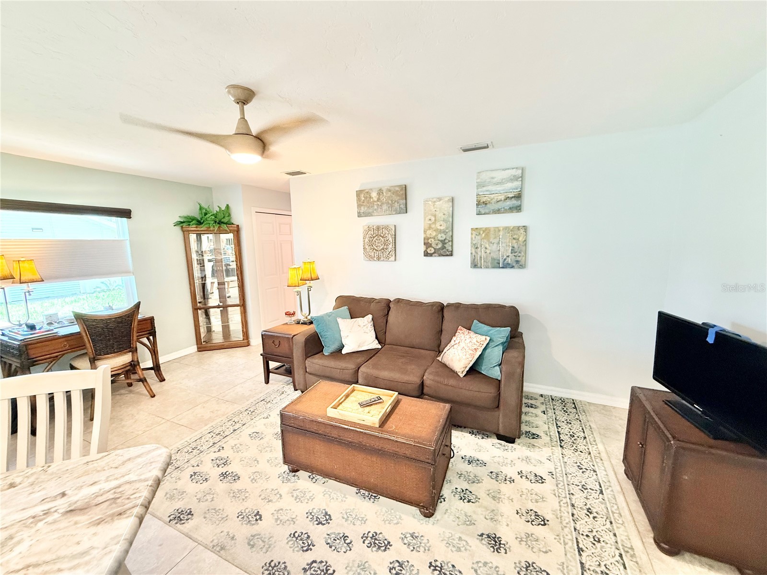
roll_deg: +1.0
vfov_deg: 85.7
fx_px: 310
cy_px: 288
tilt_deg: -8.7
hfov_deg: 102.1
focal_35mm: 14
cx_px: 384
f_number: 2.2
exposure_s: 1/60
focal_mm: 2.22
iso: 200
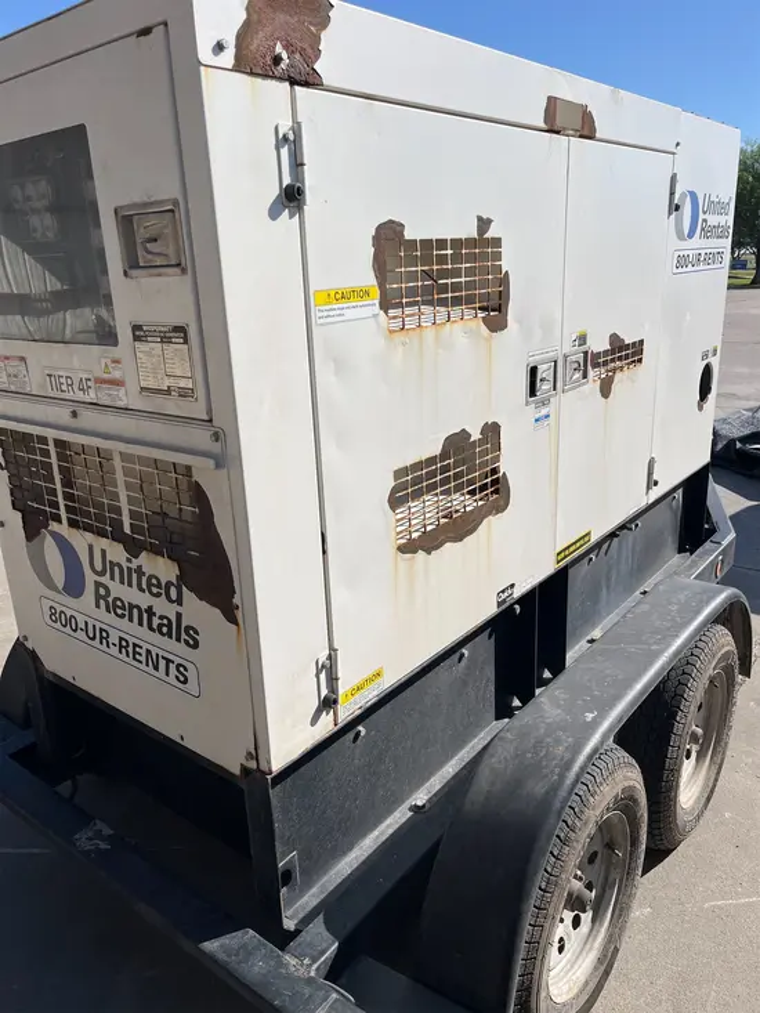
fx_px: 761
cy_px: 506
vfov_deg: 67.3
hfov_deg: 53.1
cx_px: 380
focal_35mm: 26
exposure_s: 1/5556
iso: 50
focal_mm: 5.1
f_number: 1.6
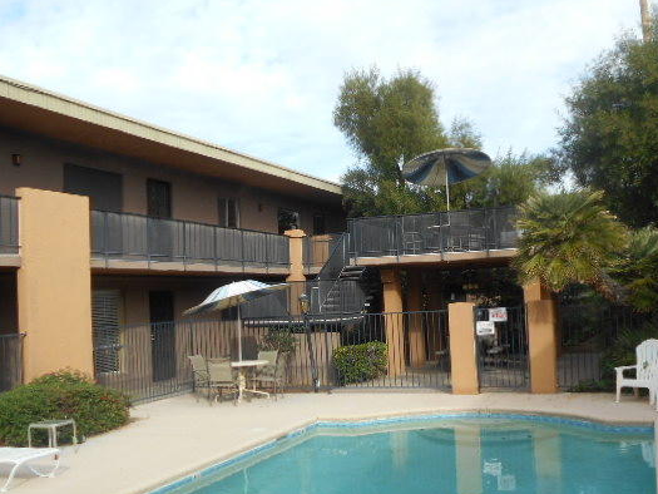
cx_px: 361
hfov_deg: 47.8
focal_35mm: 39
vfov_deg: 36.8
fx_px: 742
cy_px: 267
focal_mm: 5.8
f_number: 3.6
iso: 80
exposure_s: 1/500
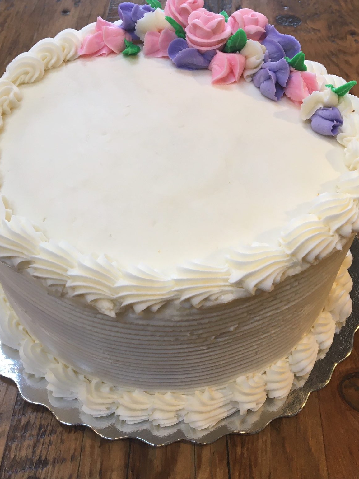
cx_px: 174
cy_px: 218
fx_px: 526
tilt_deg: -49.0
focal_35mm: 38
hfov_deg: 37.7
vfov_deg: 48.9
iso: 25
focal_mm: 4.15
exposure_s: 1/30
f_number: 2.2
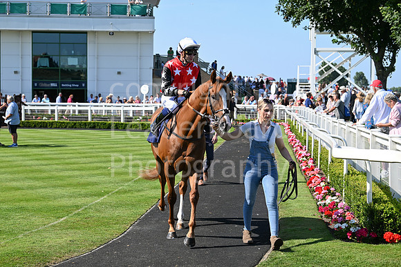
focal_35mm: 70
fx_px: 780
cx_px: 200
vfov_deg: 19.5
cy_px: 134
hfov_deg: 28.8
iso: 400
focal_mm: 70
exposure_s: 1/1600
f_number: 5.6
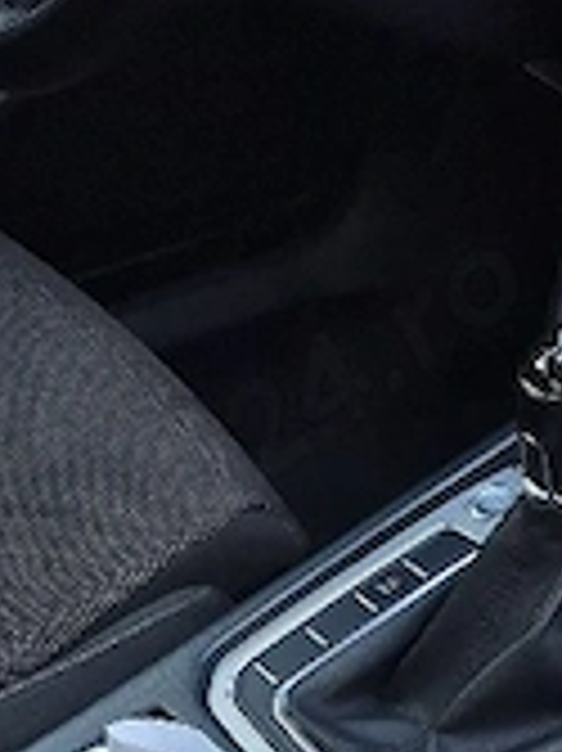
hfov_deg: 13.4
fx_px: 2384
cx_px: 409
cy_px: 567
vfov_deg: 17.8
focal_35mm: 110
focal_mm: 5.4
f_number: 1.8
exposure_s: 1/909
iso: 80
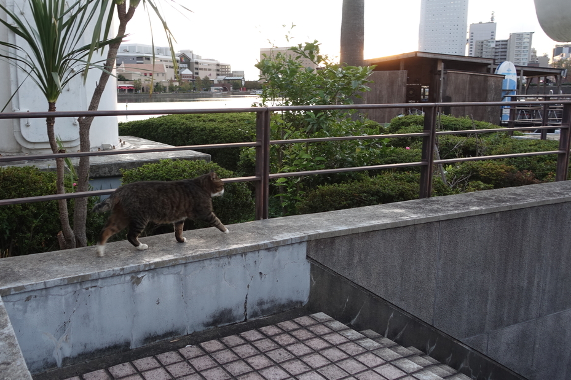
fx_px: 492
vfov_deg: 42.3
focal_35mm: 31
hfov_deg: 59.4
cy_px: 172
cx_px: 210
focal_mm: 8.8
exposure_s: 1/40
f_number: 2.8
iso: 125
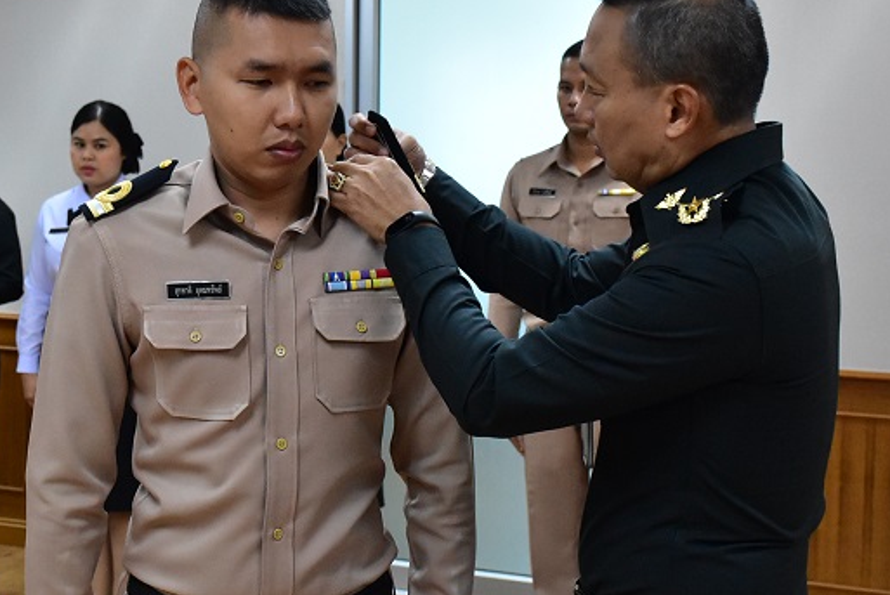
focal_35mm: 84
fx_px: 2078
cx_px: 319
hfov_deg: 24.1
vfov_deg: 16.3
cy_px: 342
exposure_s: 1/125
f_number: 5.6
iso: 4000
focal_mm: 32
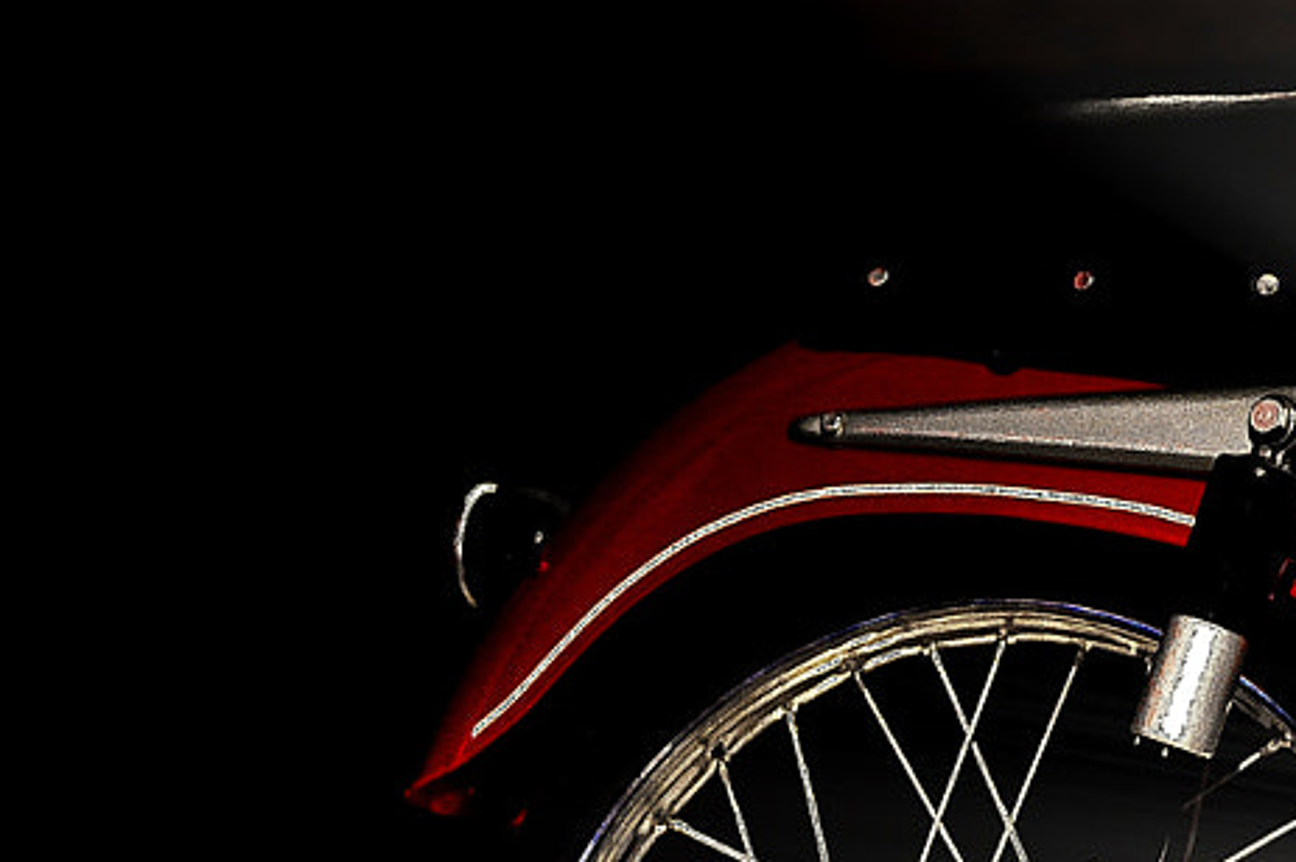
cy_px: 701
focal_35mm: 512
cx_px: 2231
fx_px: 18418
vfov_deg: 2.7
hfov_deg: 4.0
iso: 3200
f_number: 2.8
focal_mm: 148
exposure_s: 1/160
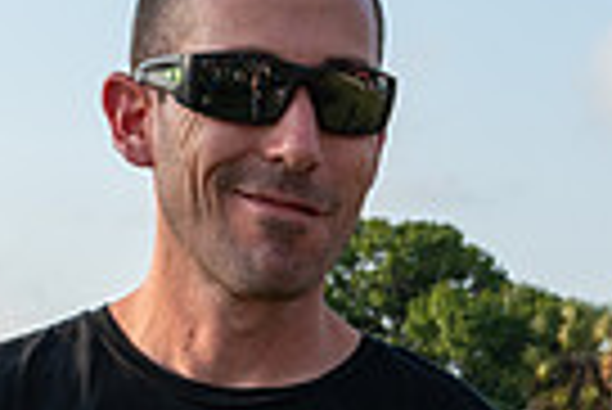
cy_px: 710
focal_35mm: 147
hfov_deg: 13.9
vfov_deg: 9.0
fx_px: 2502
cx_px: 364
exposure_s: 1/320
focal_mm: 23
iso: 200
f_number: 9
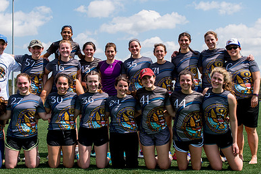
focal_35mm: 56
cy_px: 81
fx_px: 406
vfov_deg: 24.2
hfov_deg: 35.6
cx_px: 131
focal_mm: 29
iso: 125
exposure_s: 1/800
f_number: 5.6
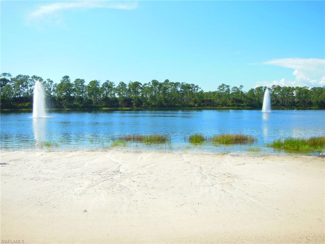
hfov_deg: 54.0
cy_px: 122
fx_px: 319
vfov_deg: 41.8
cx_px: 162
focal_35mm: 34
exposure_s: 1/800
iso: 125
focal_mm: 6
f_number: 3.9
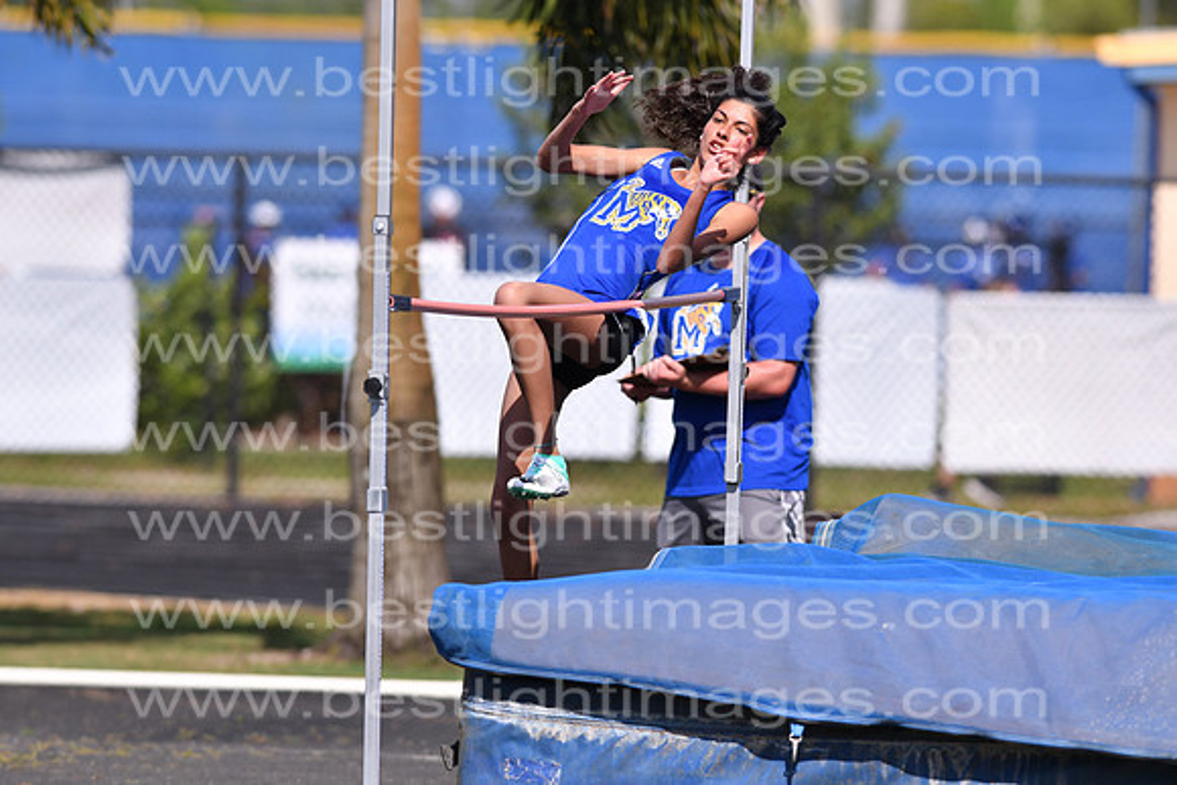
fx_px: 14715
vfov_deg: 3.1
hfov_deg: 4.6
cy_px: 392
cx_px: 588
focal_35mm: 450
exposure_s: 1/8000
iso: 400
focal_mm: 300
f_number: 4
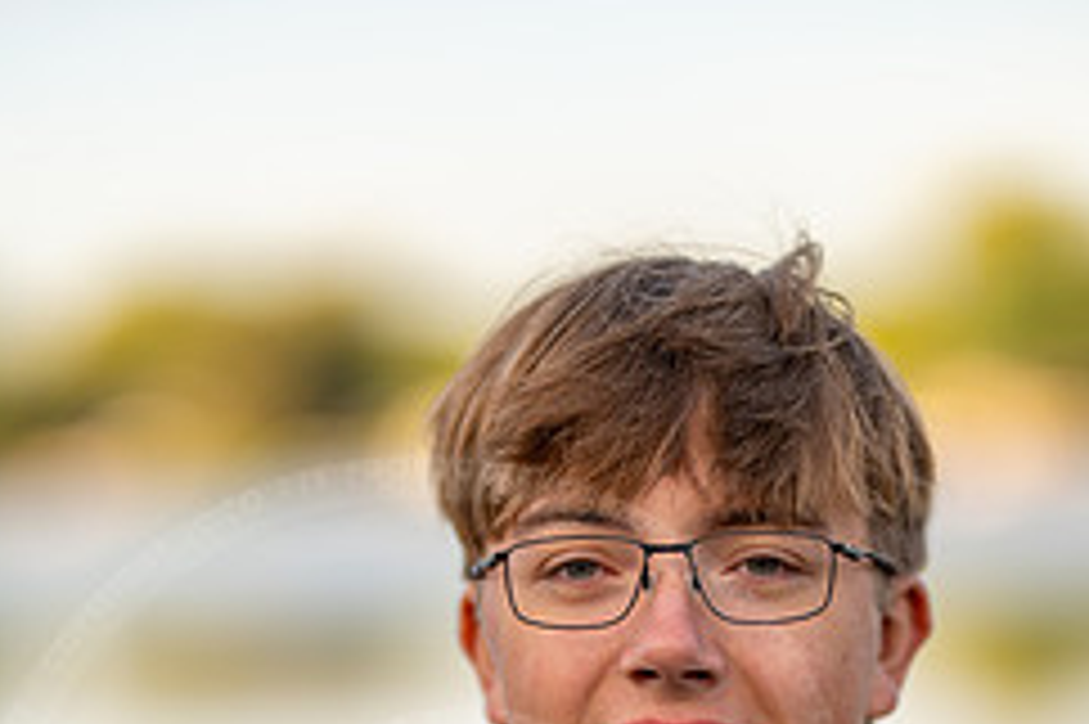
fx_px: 4776
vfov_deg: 8.5
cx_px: 544
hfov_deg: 13.0
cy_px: 1003
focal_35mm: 158
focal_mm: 85
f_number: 1.2
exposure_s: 1/1600
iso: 100
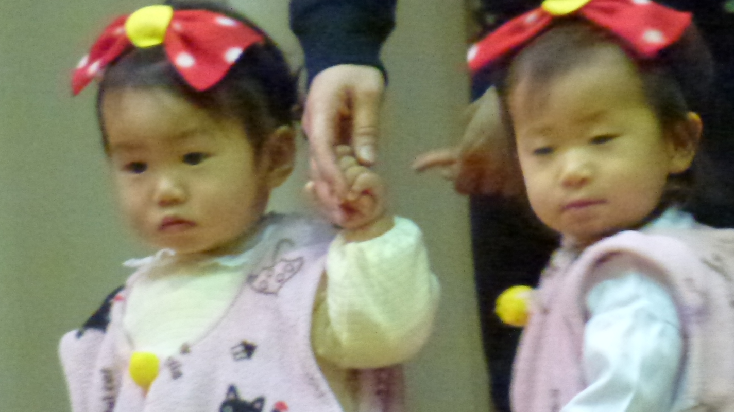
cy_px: 247
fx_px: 10858
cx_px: 627
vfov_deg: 2.2
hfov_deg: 3.9
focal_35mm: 558
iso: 1600
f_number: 5.7
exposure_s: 1/30
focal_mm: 51
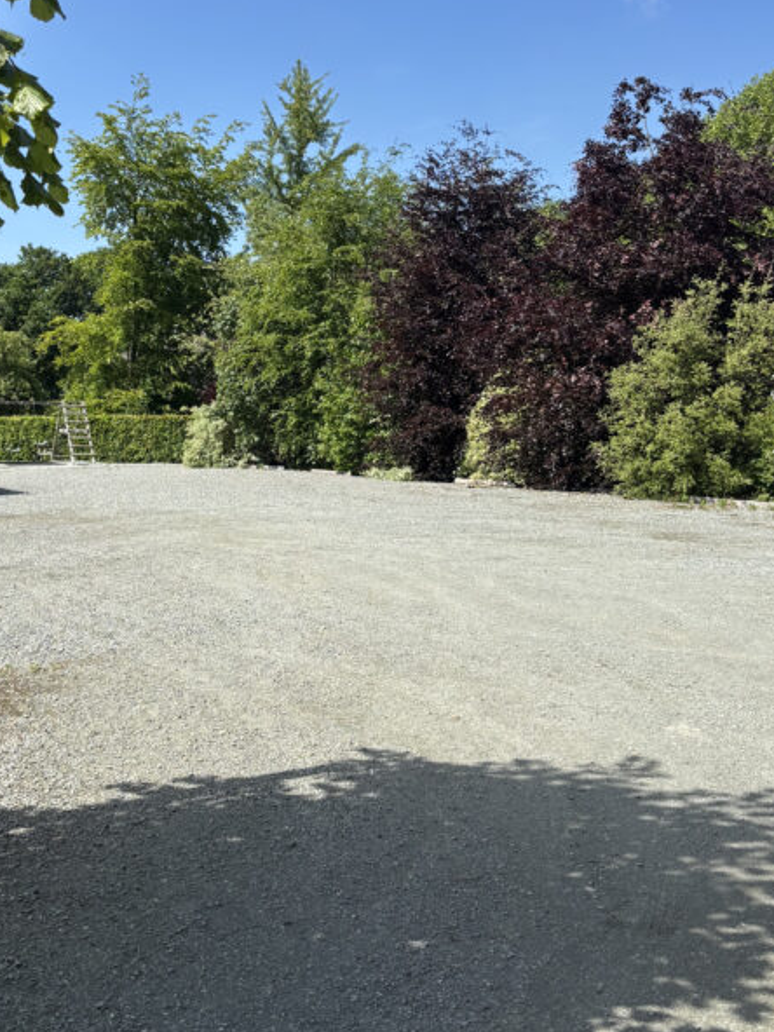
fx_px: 1342
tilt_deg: +1.1
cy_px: 408
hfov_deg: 31.9
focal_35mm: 45
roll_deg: -0.8
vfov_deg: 41.9
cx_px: 256
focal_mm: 5.96
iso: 50
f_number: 1.6
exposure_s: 1/2513
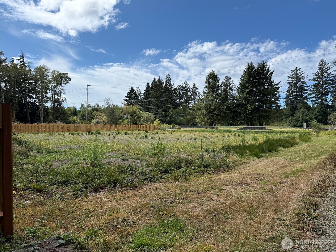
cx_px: 168
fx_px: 233
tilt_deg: -0.9
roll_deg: +0.0
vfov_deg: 56.8
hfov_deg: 71.6
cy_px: 126
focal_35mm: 24
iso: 80
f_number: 1.78
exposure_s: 1/4975
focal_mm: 6.76
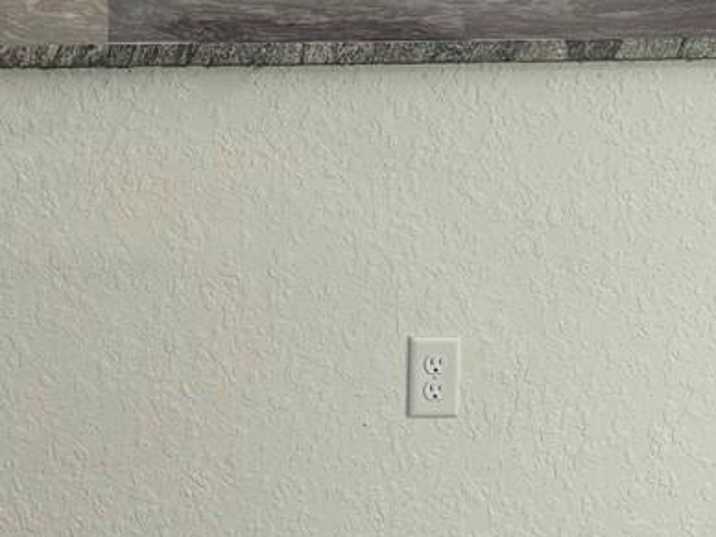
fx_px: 2048
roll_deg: +0.2
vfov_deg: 14.2
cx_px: -295
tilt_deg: -1.4
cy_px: -194
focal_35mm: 99
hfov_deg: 18.1
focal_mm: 6.76
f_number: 1.78
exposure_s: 1/120
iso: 160
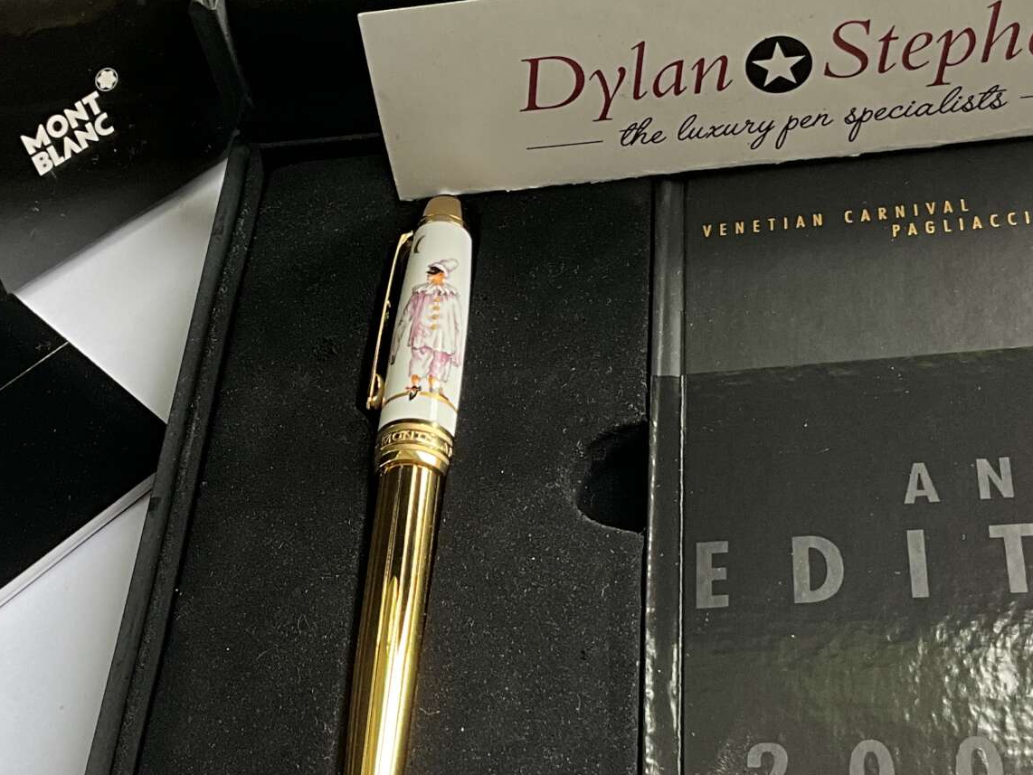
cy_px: 447
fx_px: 1940
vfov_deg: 22.6
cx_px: 411
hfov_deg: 29.7
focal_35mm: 65
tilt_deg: -48.4
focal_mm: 3
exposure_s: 1/122
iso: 32
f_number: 1.8
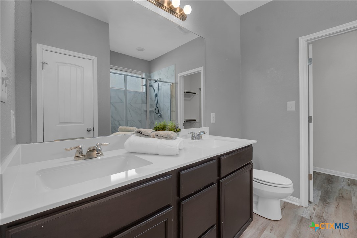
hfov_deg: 100.4
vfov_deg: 77.3
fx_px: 149
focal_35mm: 15
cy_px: 119
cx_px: 178
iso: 400
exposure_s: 1/1.25
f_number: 8
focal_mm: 10
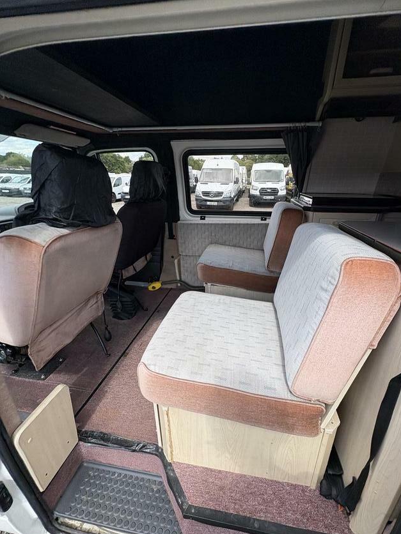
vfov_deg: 98.2
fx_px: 232
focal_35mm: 15
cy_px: 265
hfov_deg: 81.6
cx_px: 214
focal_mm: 2.22
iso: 64
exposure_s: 1/787
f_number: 2.2
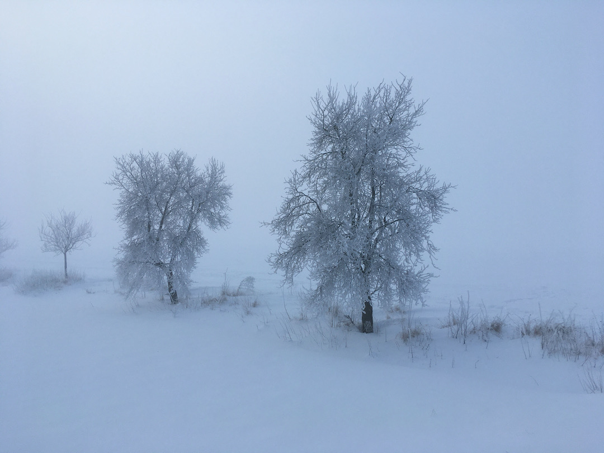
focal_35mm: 29
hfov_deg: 61.7
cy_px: 226
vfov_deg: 48.2
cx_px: 302
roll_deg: -1.5
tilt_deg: +0.0
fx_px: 506
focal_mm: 4.15
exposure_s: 1/1202
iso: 25
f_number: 2.2
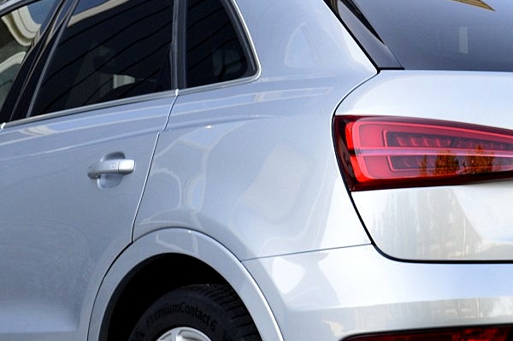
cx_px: 311
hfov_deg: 14.9
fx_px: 1965
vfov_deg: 9.9
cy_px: 201
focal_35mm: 138
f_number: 8
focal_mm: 34
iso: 400
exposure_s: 1/80
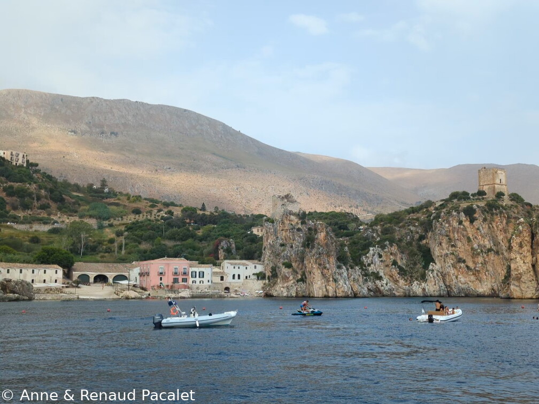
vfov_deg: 30.3
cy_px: 202
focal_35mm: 48
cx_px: 270
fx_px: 747
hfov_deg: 39.7
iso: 46
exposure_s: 1/1520
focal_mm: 6.81
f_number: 1.85
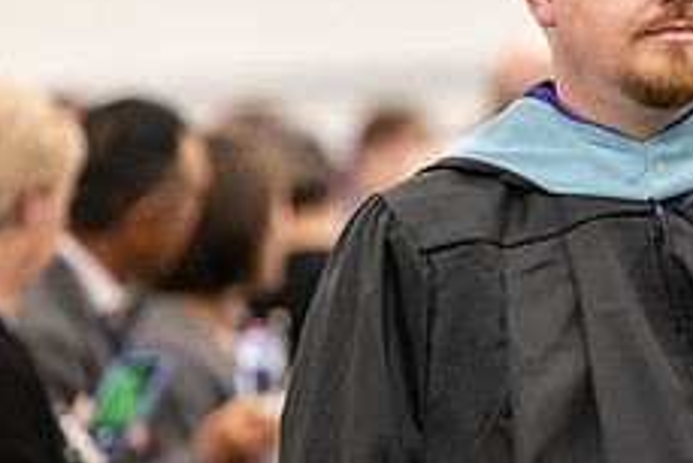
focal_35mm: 417
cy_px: 177
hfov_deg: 4.9
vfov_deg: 3.3
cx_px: 675
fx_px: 8032
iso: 3200
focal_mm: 165
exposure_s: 1/200
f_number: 3.2
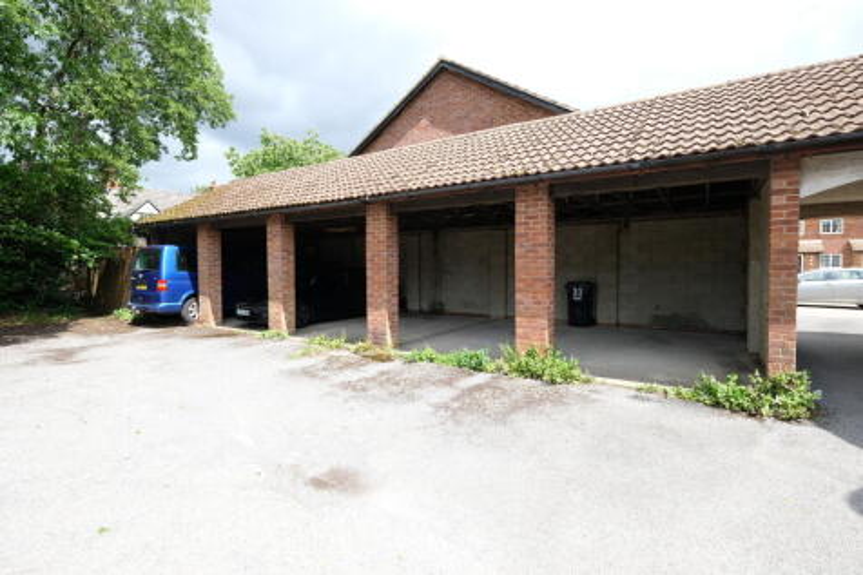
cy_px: 288
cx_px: 432
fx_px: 407
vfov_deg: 70.4
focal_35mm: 17
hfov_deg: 93.3
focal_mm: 11
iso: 200
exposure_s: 1/220
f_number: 5.6
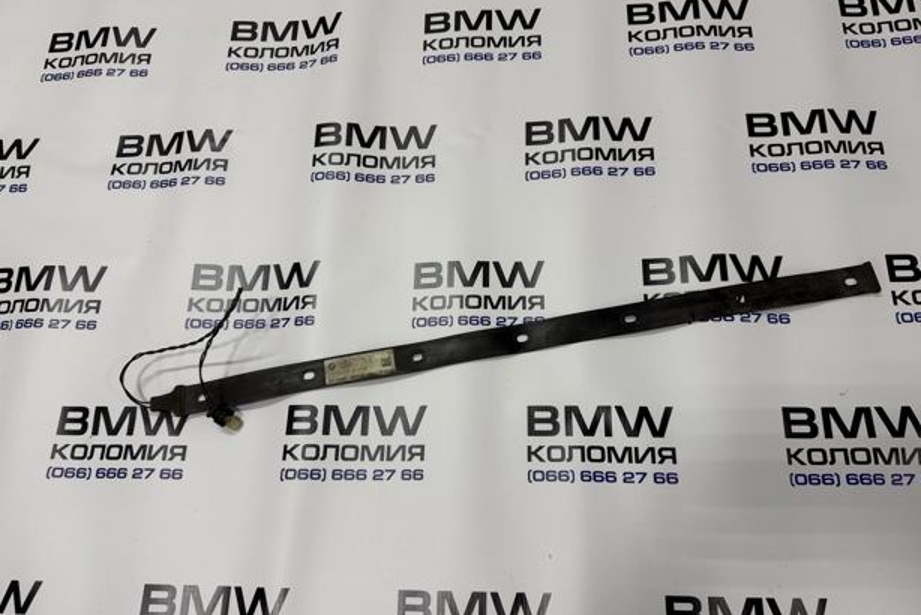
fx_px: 665
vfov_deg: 49.6
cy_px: 328
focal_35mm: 26
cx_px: 478
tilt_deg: -69.8
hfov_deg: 69.3
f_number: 1.78
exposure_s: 1/100
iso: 200
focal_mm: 6.76
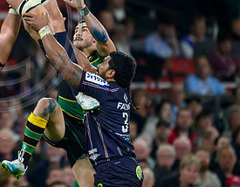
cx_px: -50
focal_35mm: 1304
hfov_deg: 1.5
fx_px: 9165
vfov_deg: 1.2
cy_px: 23
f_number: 4
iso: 5000
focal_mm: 560
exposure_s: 1/1600
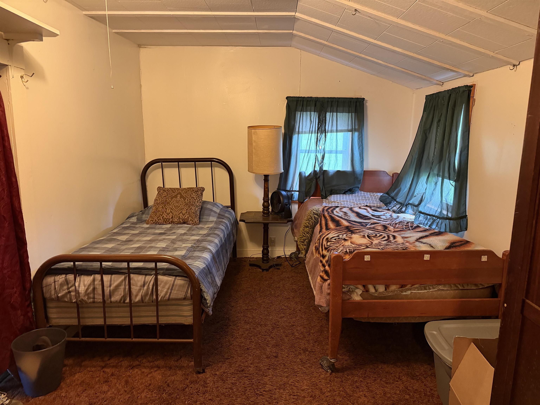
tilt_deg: -9.6
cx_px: 270
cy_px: 202
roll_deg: -1.1
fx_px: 374
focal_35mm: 24
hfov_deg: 71.6
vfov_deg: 56.8
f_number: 1.78
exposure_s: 1/40
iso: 800
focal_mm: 6.76
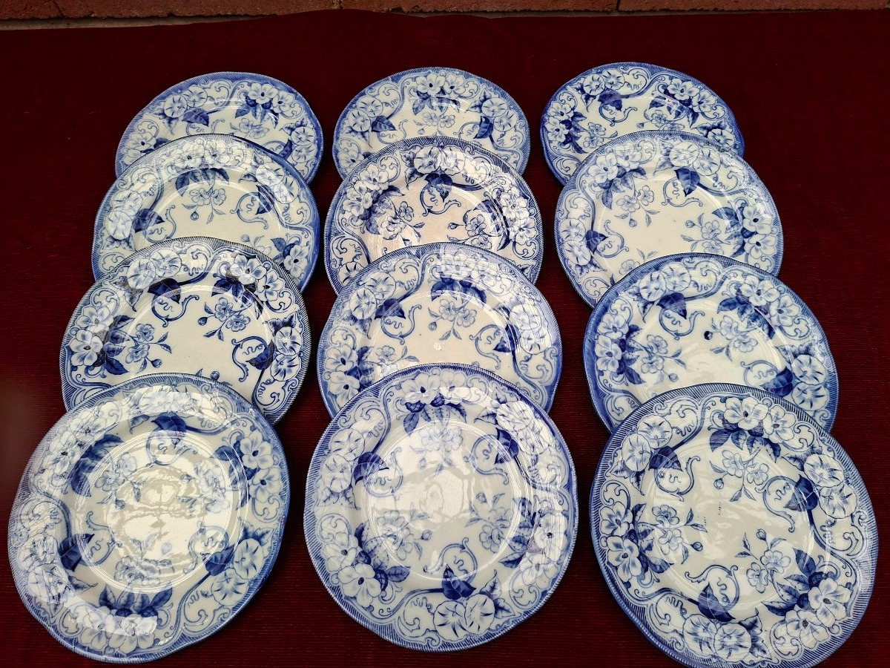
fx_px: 591
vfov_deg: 58.9
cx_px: 445
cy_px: 334
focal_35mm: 23
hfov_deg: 73.9
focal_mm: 5.54
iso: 64
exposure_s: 1/120
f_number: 1.8
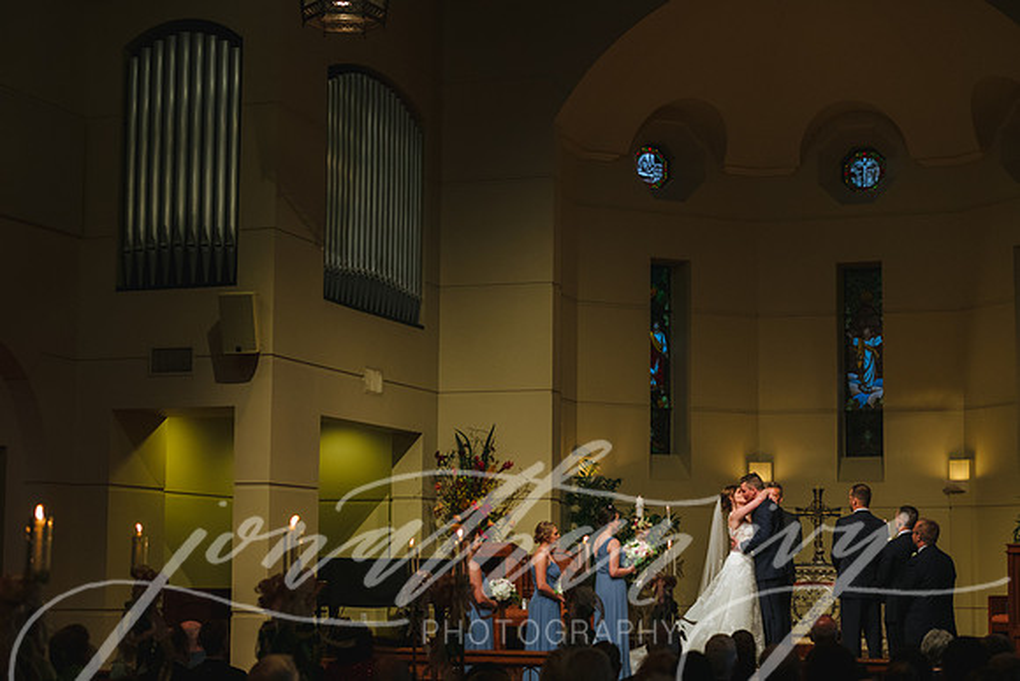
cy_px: 340
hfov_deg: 28.8
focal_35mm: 70
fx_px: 1984
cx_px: 510
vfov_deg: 19.5
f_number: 2.8
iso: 1600
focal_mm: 70
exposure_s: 1/160
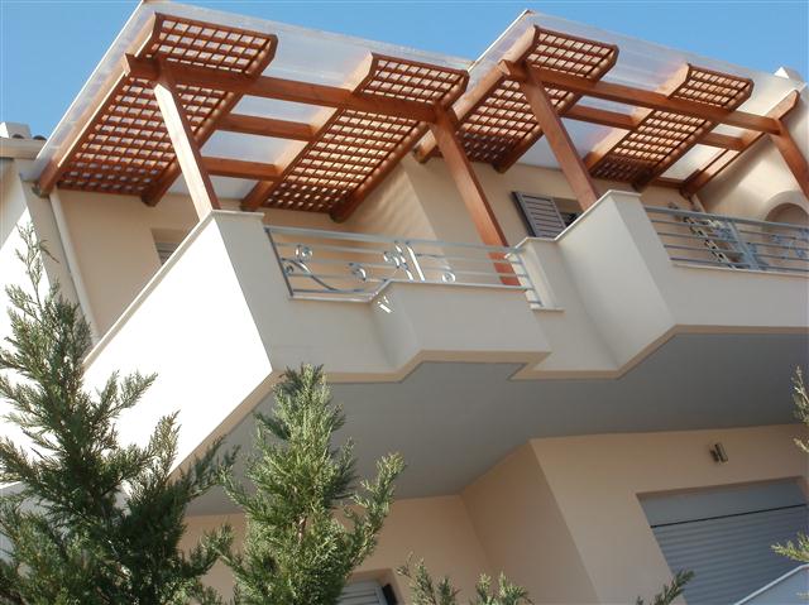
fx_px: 1495
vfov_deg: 22.9
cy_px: 302
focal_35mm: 64
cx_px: 404
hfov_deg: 30.3
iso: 100
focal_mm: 11.2
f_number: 7.3
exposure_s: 1/160
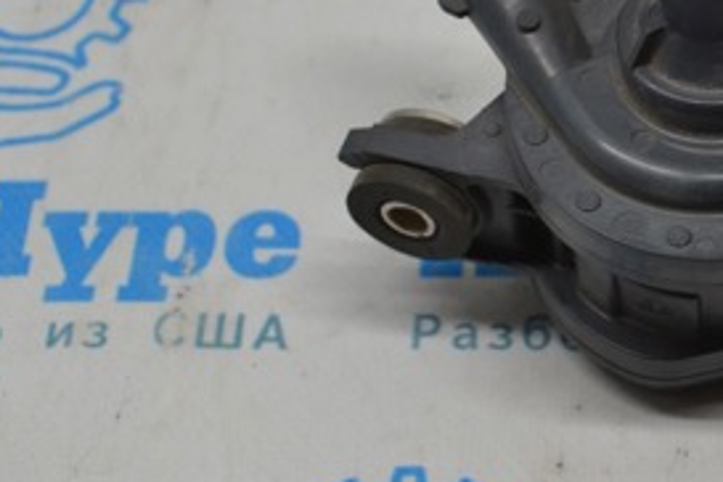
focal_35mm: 123
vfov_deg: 11.1
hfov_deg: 16.4
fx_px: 2474
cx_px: 649
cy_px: 93
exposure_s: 1/125
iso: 400
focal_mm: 35
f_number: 5.3
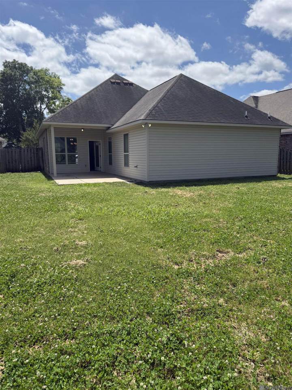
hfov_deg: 56.8
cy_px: 195
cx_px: 146
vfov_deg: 71.6
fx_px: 270
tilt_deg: -7.8
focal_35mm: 24
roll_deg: -0.6
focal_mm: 6.76
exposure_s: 1/5714
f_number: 1.78
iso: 80
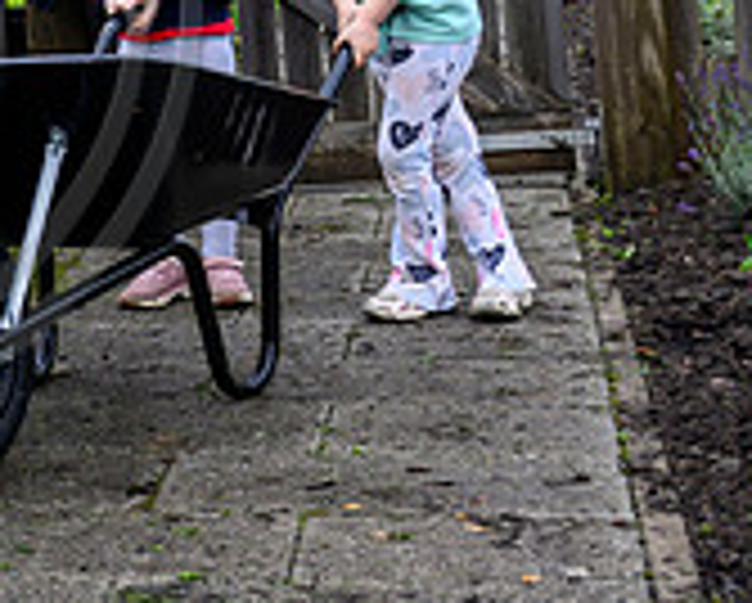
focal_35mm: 108
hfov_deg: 16.1
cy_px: -25
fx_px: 2406
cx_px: -398
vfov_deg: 14.0
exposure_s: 1/320
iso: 1000
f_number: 4.5
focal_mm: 30
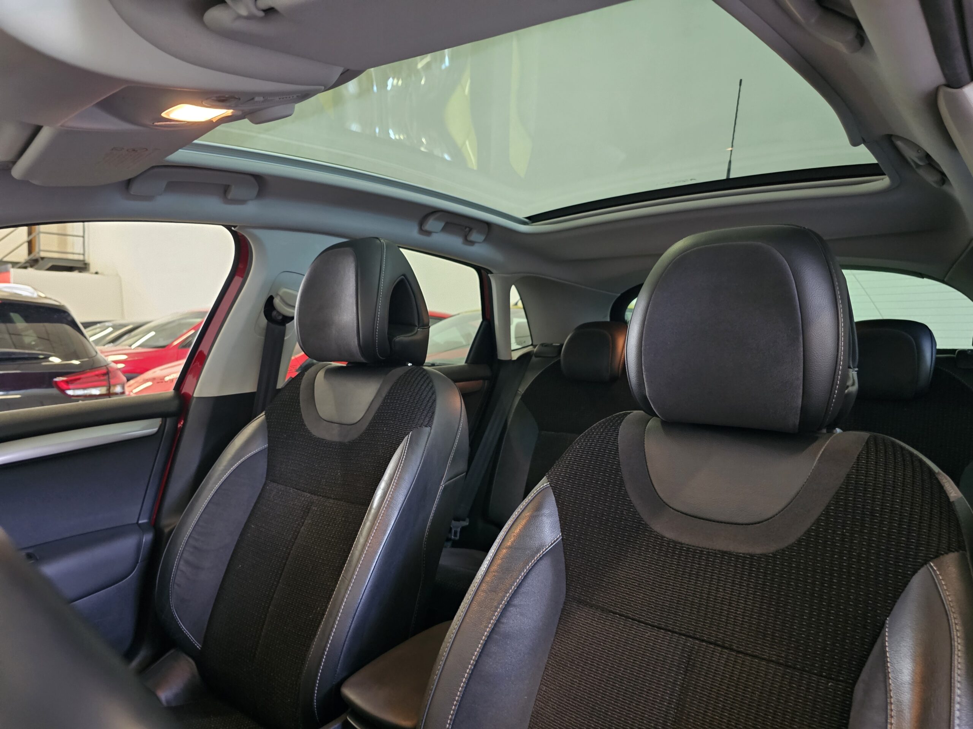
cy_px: 364
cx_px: 486
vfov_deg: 58.9
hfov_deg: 73.9
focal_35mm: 23
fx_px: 646
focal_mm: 6.3
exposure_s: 1/25
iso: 800
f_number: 1.7
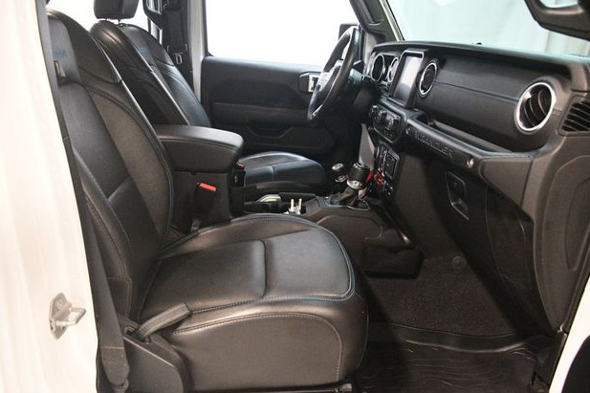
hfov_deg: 65.5
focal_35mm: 28
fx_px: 459
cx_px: 286
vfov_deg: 46.4
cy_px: 202
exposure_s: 1/60
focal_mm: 18
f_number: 3.5
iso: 5600
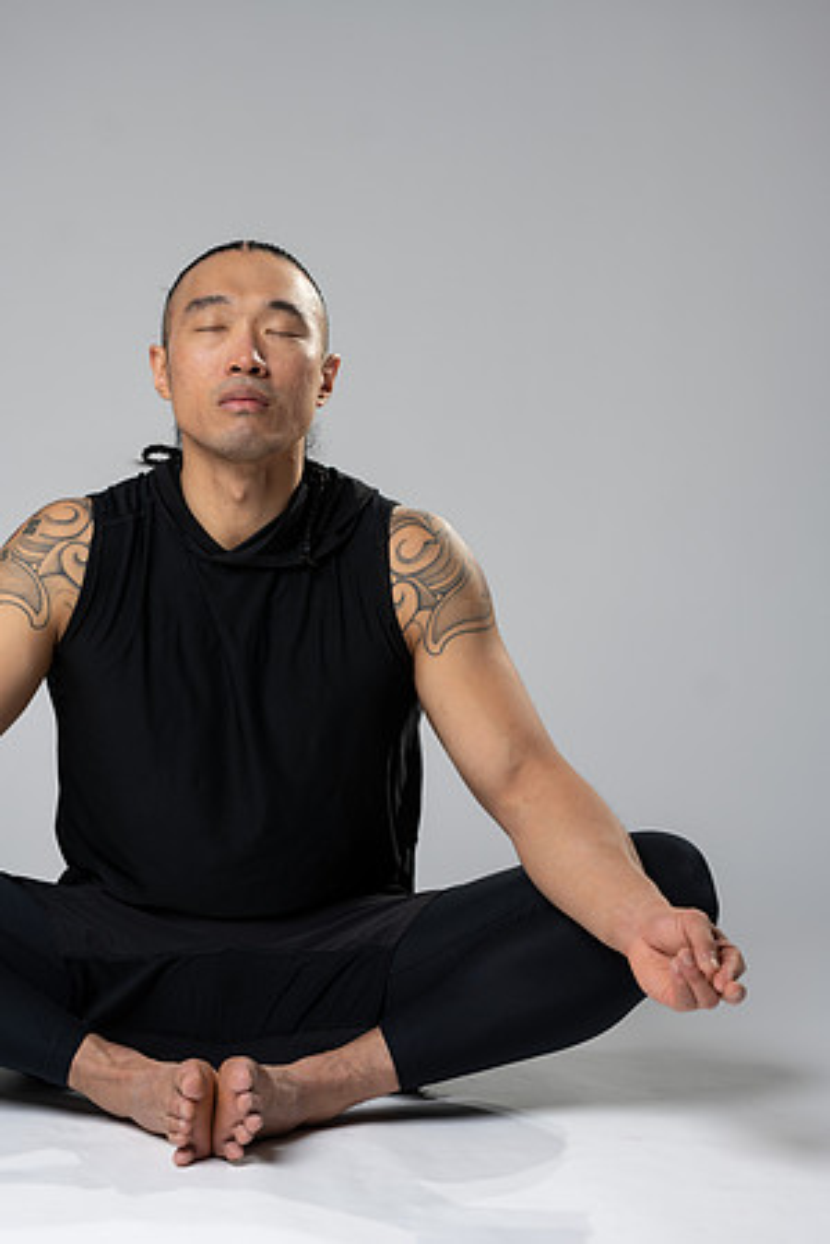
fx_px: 2939
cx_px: 415
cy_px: 622
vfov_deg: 23.9
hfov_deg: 16.1
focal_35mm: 85
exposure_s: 1/160
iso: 200
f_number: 3.2
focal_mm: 85
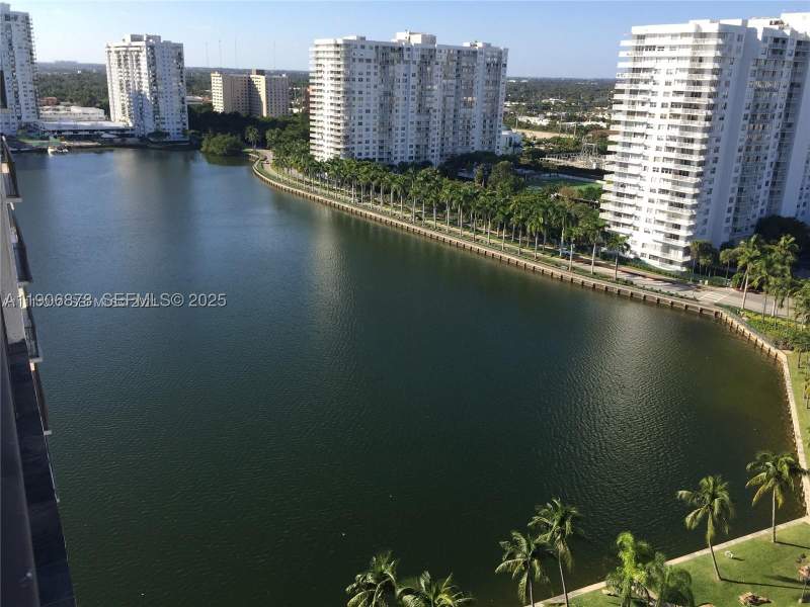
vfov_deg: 48.2
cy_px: 304
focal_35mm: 29
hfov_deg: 61.7
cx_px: 405
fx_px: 679
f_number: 2.2
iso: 32
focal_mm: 4.15
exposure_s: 1/1099
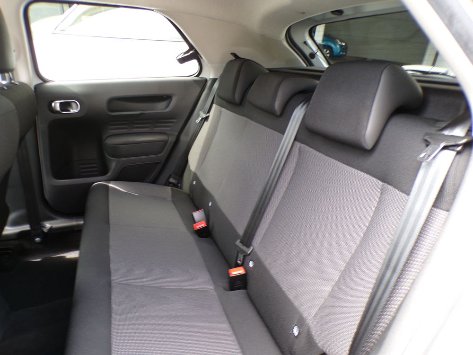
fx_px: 328
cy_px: 178
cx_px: 236
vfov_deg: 56.8
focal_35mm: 24
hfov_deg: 71.6
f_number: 3
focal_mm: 4.3
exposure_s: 1/34
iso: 182
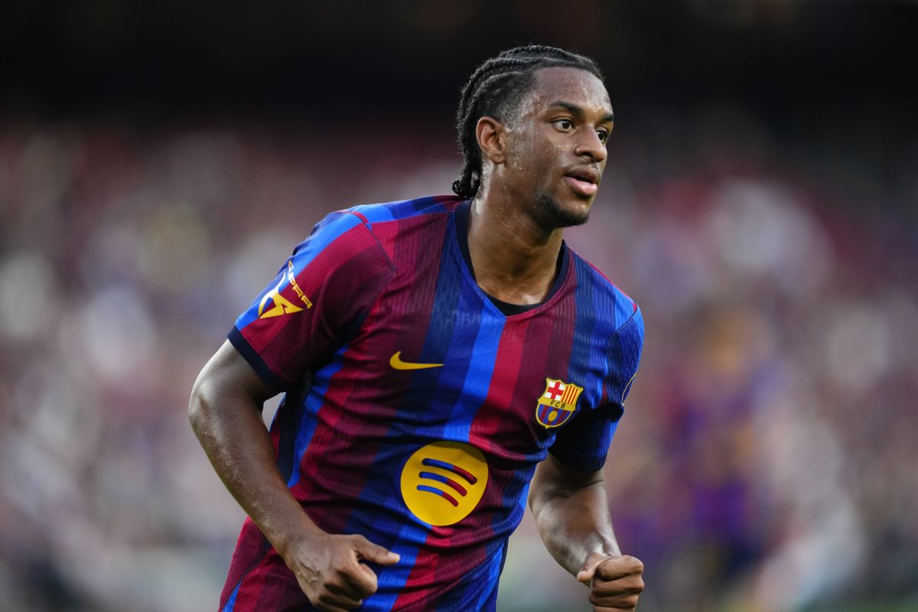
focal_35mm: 400
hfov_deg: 5.2
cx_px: 459
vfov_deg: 3.4
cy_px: 306
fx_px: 10199
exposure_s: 1/2000
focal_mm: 400
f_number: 2.8
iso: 2500
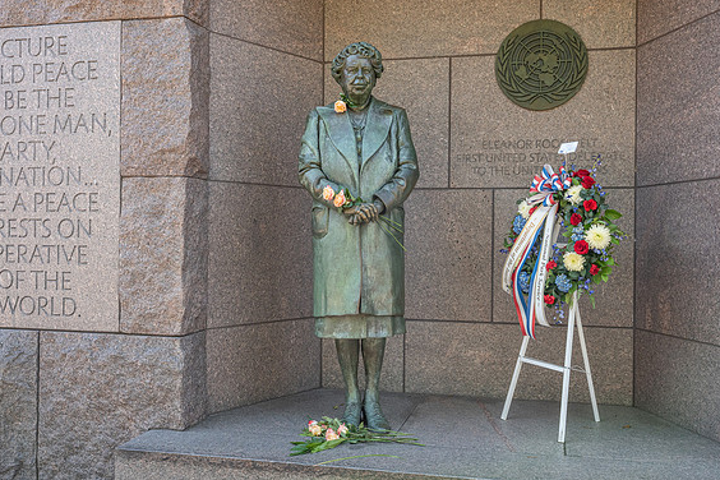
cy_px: 239
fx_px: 720
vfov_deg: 36.9
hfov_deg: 53.1
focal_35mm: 36
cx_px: 366
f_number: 10
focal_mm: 35
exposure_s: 1/200
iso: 2200
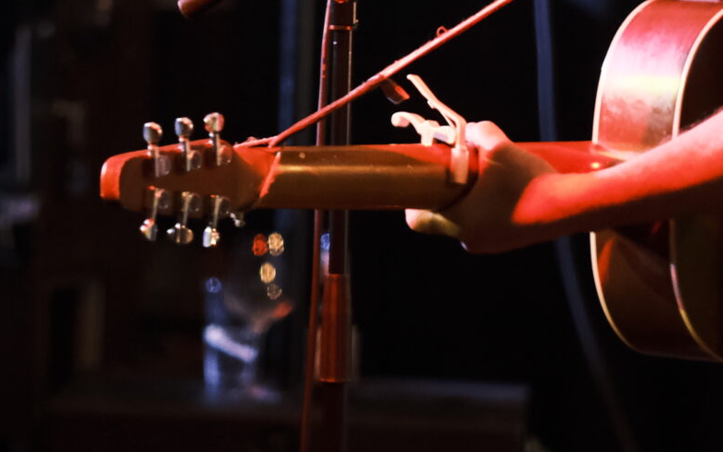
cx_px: 254
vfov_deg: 4.7
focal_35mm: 279
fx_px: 5497
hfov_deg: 7.5
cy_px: 78
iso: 3200
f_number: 2
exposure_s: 1/100
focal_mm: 56
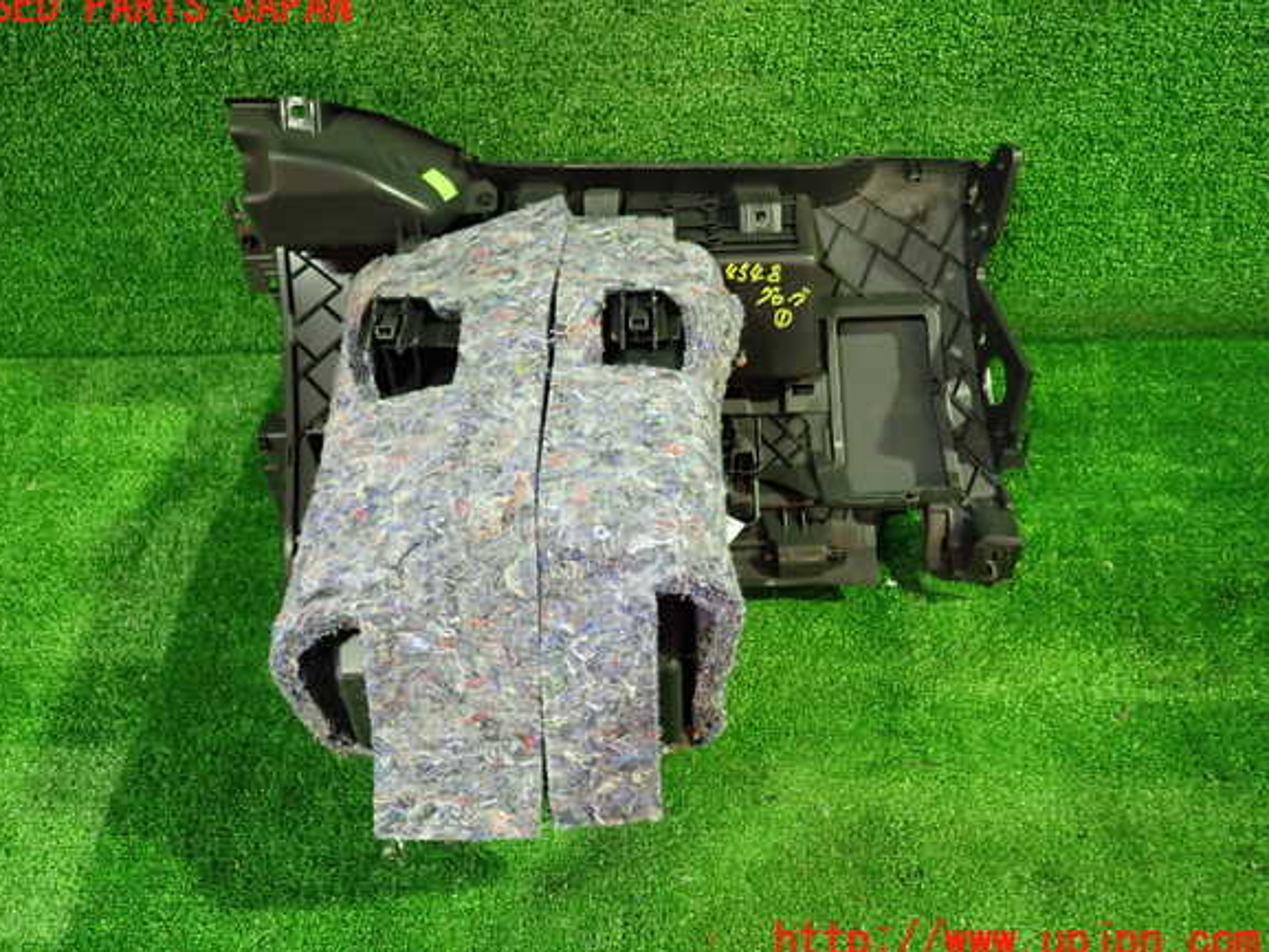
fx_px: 953
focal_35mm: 26
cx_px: 611
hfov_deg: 67.3
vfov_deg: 53.1
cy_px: 475
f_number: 2
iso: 640
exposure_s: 1/30
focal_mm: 4.5
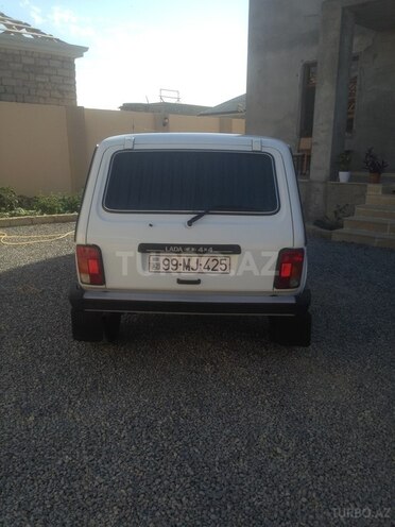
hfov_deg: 42.9
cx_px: 198
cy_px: 264
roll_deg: -0.8
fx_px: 502
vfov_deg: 55.4
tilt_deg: -11.3
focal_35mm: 33
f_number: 2.4
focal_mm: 4.12
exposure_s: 1/1106
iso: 50
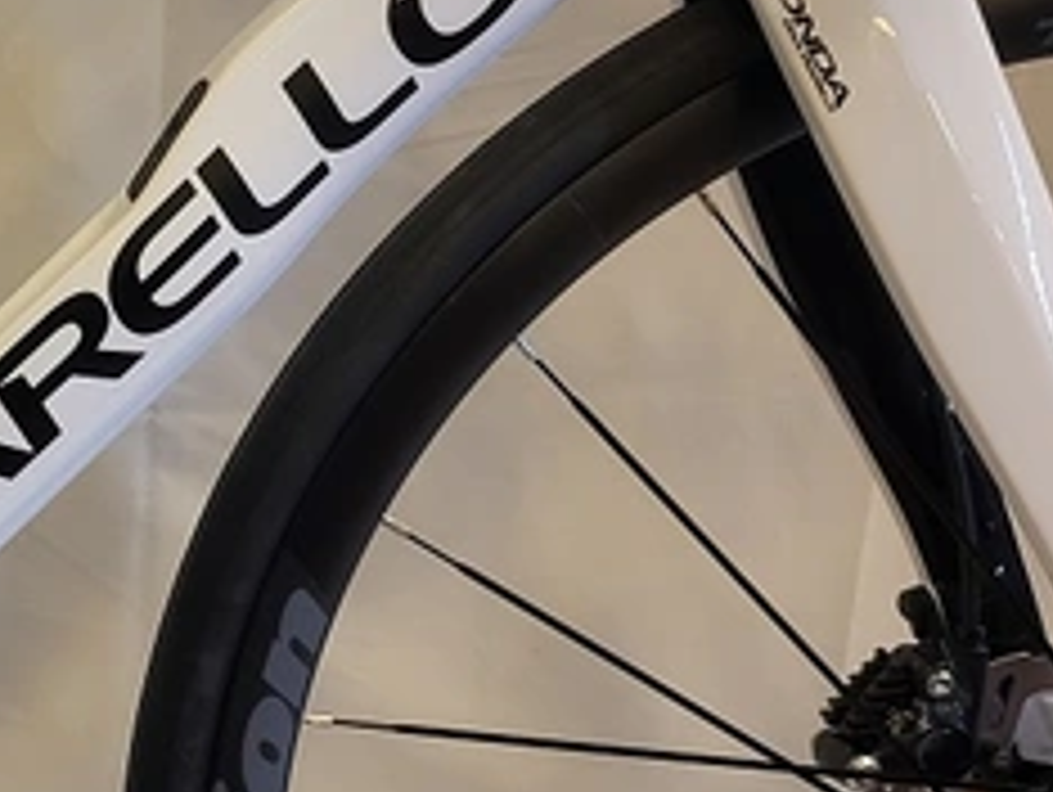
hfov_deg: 24.8
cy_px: 270
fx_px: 2162
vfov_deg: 20.7
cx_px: -198
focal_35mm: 71
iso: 320
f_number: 1.8
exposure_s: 1/50
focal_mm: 5.4
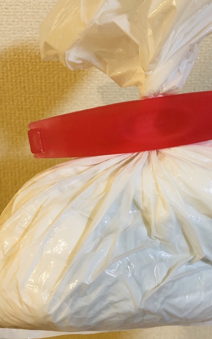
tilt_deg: -15.5
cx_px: 137
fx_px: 379
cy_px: 139
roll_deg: -0.6
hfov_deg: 31.1
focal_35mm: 41
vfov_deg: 48.0
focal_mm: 4
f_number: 1.8
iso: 40
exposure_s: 1/20
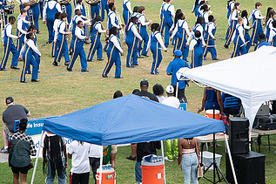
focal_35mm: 201
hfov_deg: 10.2
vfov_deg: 6.8
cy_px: 57
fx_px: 1540
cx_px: 135
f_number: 4
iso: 400
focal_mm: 110
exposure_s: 1/200
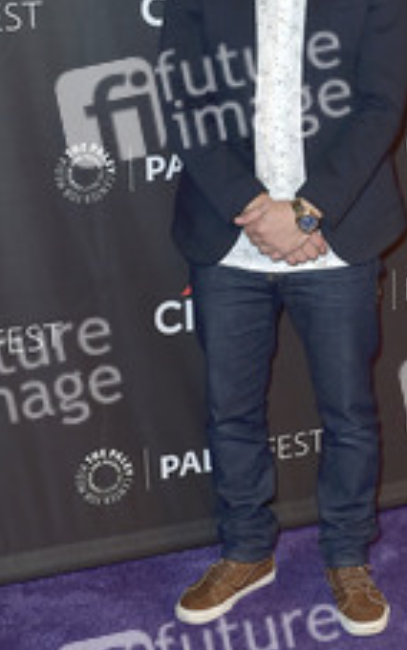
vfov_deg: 32.3
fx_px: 1117
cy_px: 243
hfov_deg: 20.5
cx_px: 288
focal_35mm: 63
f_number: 6.3
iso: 250
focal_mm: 35
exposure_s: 1/250
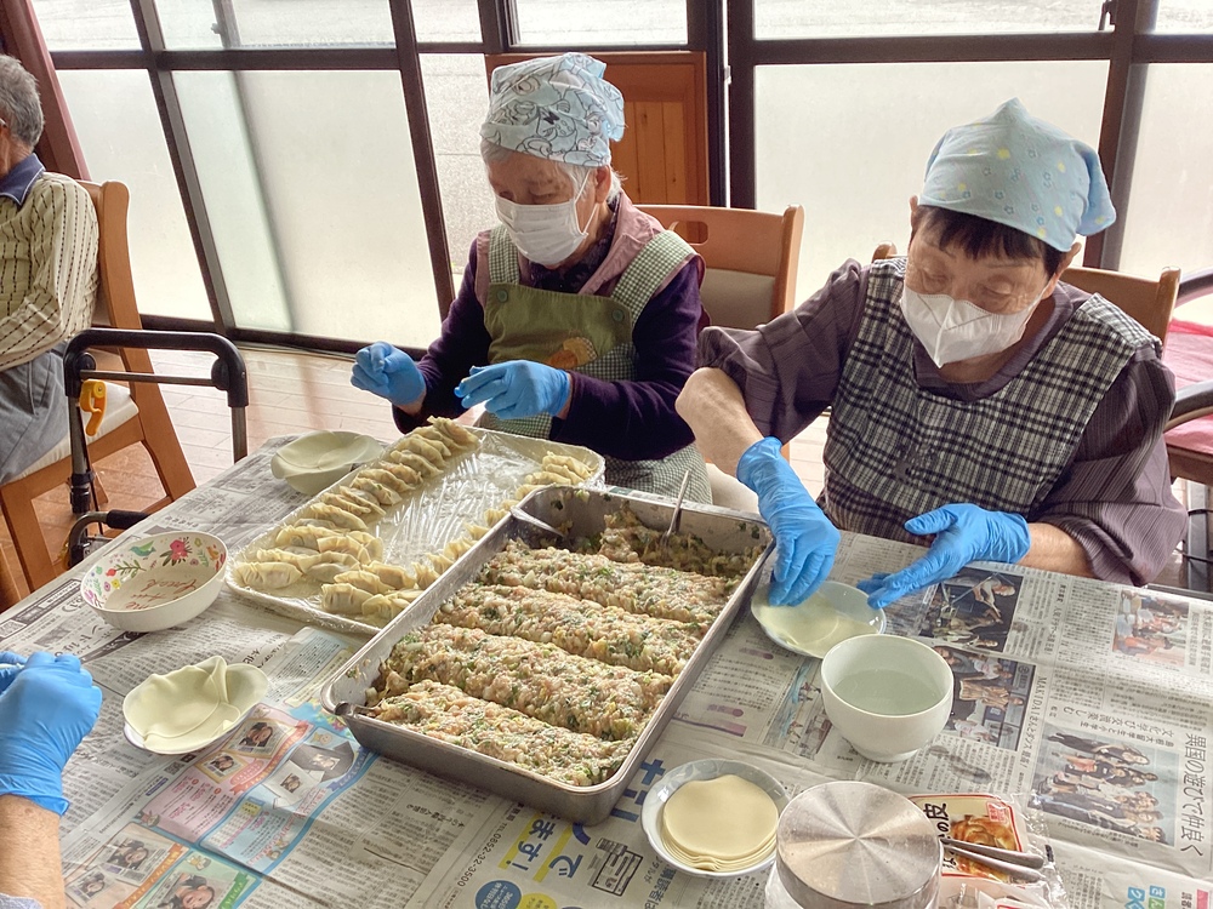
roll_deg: +3.6
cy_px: 454
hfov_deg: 58.4
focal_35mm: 31
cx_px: 606
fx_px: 1086
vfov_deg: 45.4
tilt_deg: -26.5
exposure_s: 1/120
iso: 40
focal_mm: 3.3
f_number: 2.4
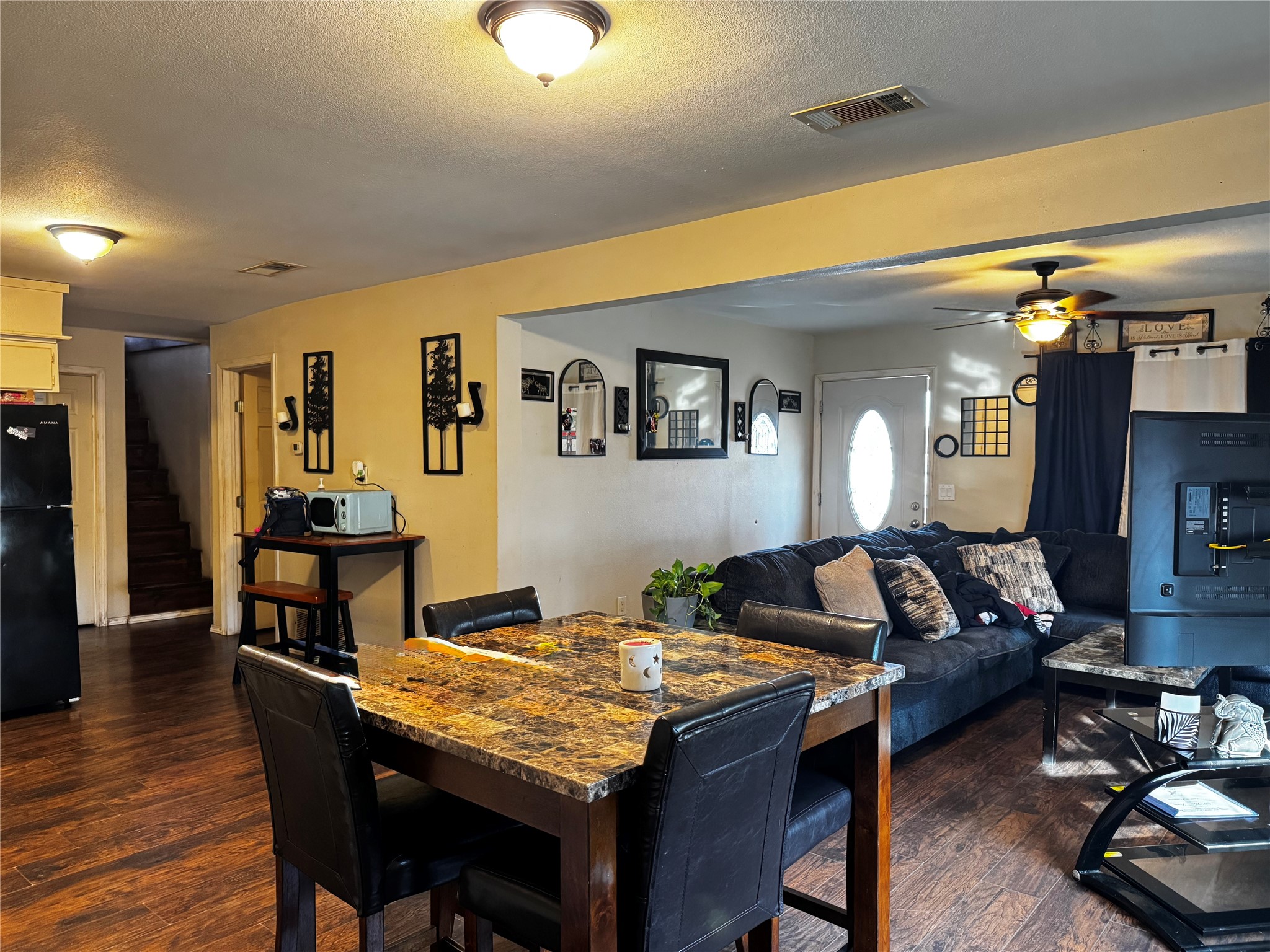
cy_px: 476
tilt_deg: -3.9
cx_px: 635
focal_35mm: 24
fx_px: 881
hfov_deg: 71.6
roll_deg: -1.3
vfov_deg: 56.8
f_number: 1.78
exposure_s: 1/40
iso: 800
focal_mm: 6.76
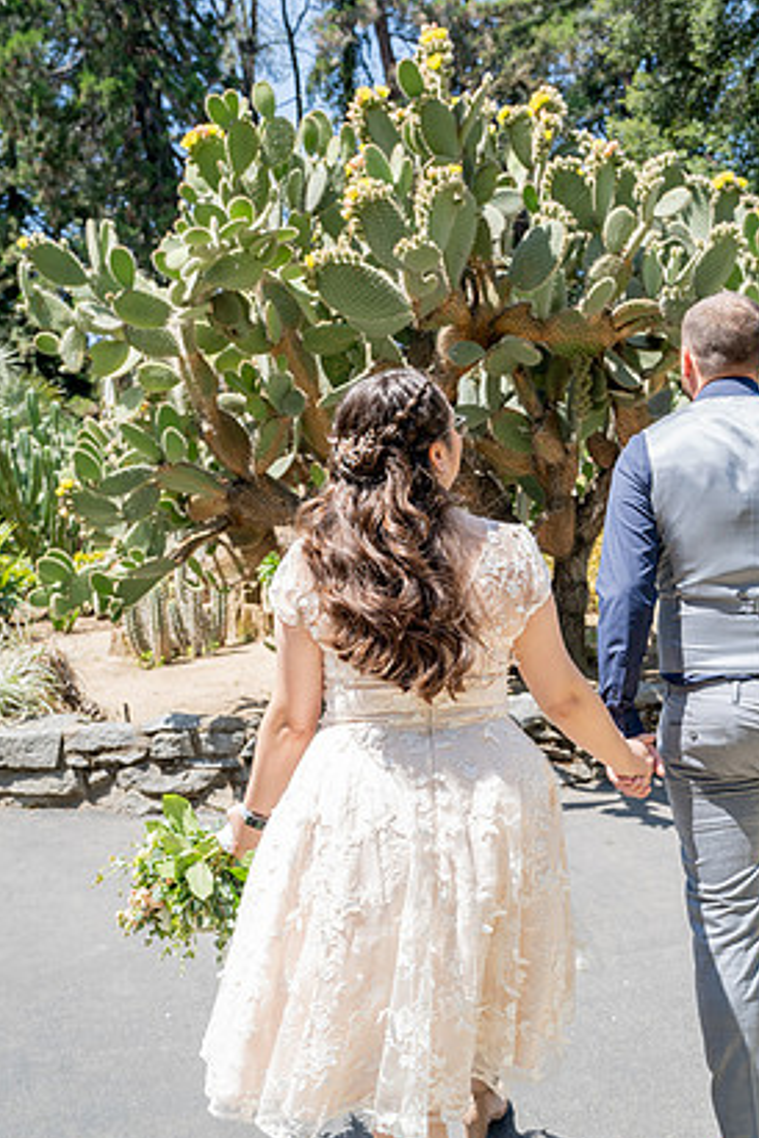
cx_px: 410
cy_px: 584
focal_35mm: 35
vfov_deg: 54.4
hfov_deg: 37.8
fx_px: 1107
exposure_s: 1/320
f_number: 5.6
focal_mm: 32
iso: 250
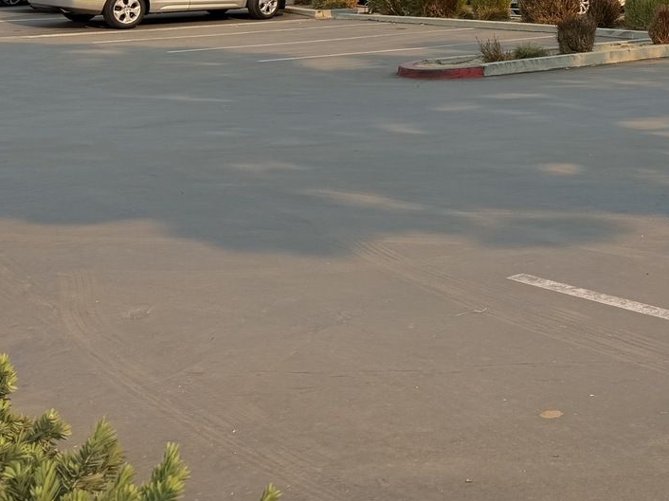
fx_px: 1314
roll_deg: +0.8
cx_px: 762
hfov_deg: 26.1
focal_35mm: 68
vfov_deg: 19.9
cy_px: -147
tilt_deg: +3.8
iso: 80
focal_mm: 6.76
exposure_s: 1/2801
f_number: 1.78
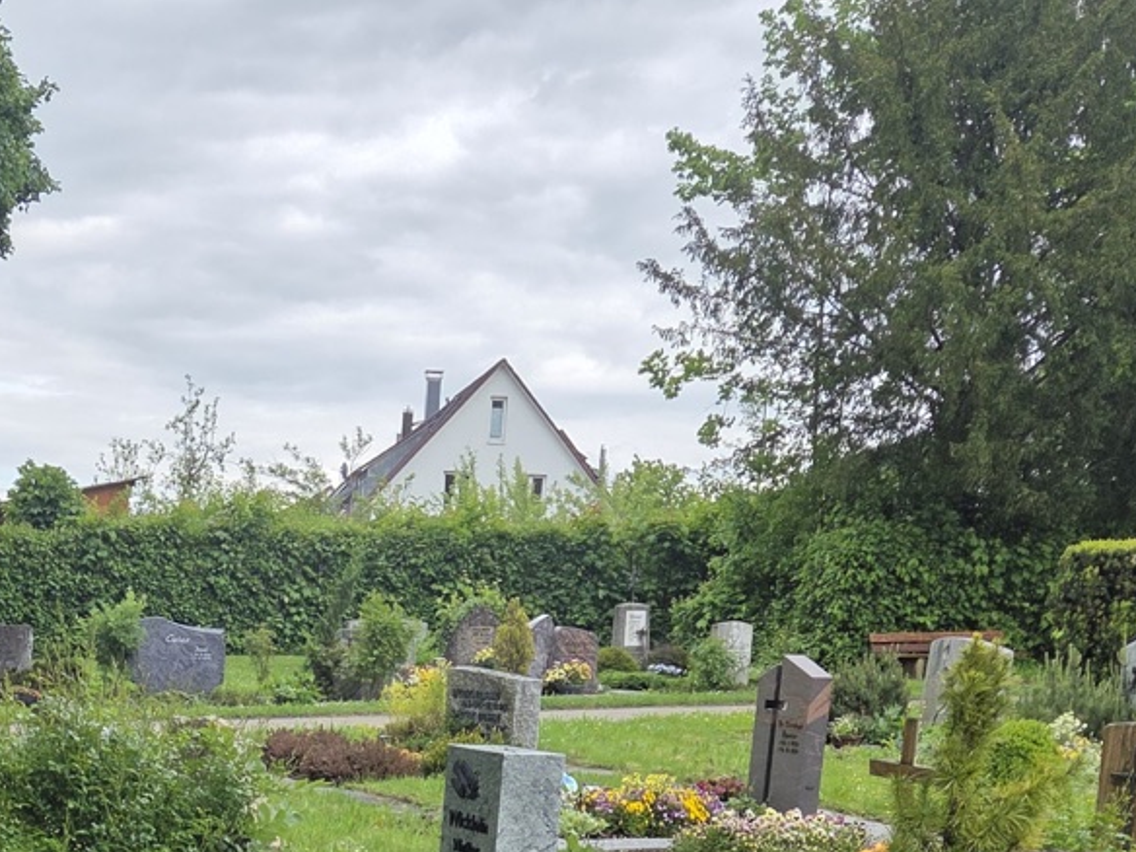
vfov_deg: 20.8
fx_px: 2067
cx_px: 196
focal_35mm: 63
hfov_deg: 29.9
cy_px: 1163
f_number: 1.8
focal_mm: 5.4
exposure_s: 1/1799
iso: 80
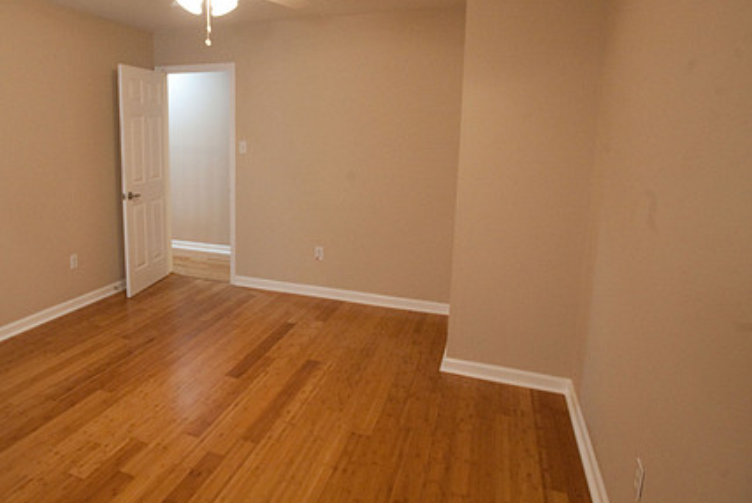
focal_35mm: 23
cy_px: 208
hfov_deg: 74.4
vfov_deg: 54.9
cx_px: 271
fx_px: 481
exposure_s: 1/60
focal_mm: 17
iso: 3200
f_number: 5.6
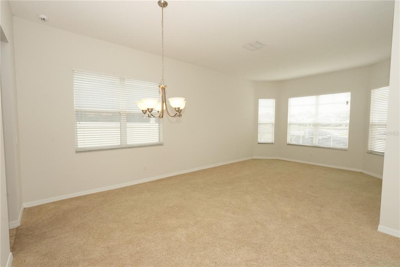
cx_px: 200
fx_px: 183
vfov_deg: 72.0
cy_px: 134
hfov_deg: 95.0
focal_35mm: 16
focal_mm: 11
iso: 2000
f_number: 16
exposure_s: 1/60
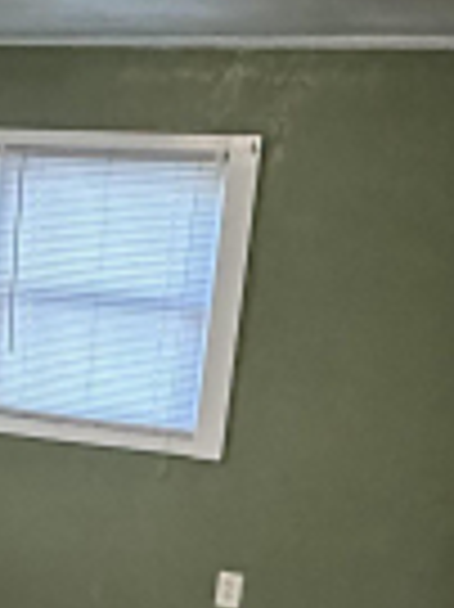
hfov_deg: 19.2
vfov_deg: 27.5
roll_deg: -1.2
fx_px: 1209
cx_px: -178
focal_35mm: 69
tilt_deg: -16.6
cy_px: 504
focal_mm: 2.22
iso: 1000
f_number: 2.2
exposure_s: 1/60
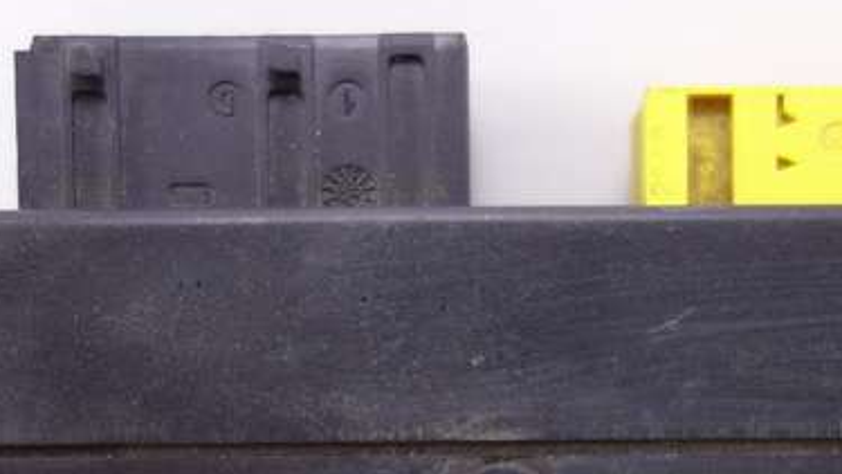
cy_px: 512
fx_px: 1340
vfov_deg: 19.3
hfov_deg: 34.8
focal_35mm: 60
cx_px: 485
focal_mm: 10.4
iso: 125
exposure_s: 1/60
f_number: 1.8
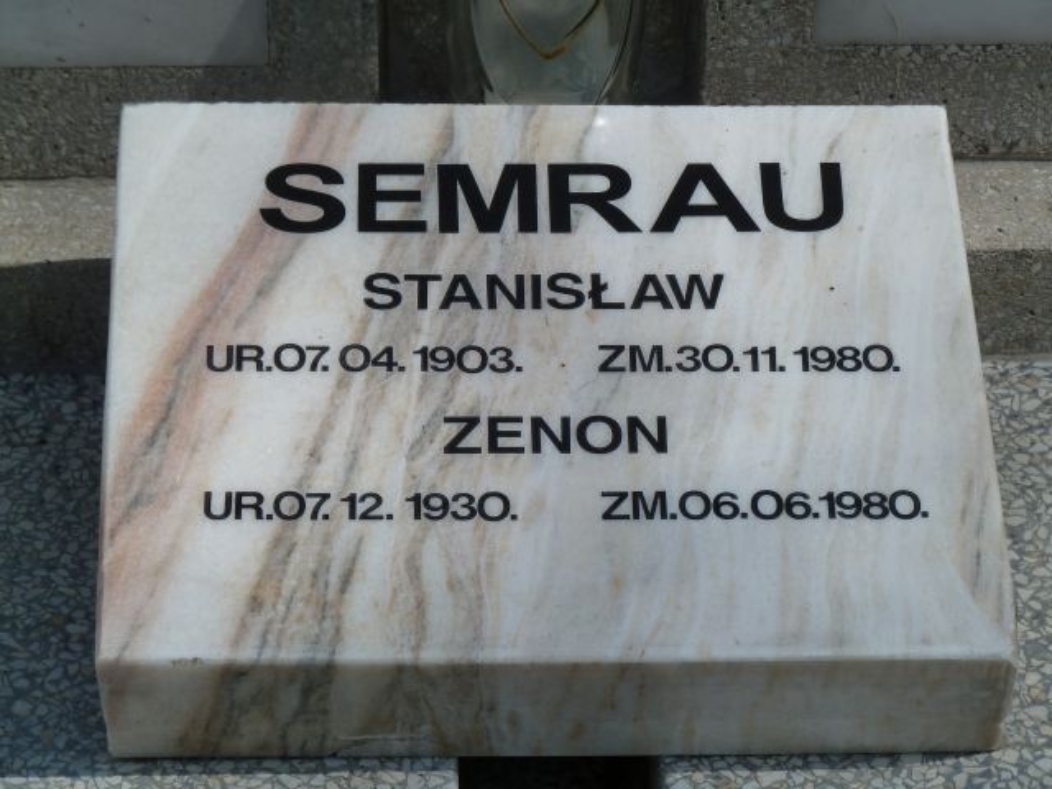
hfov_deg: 14.4
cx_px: 526
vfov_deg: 10.8
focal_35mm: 137
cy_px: 394
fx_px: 4164
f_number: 5.6
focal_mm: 22.5
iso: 80
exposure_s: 1/800
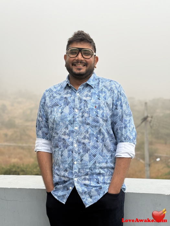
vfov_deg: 39.7
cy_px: 113
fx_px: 314
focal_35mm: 48
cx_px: 85
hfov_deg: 30.3
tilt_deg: -4.1
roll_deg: +2.4
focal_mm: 6.76
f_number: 1.78
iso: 64
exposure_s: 1/444
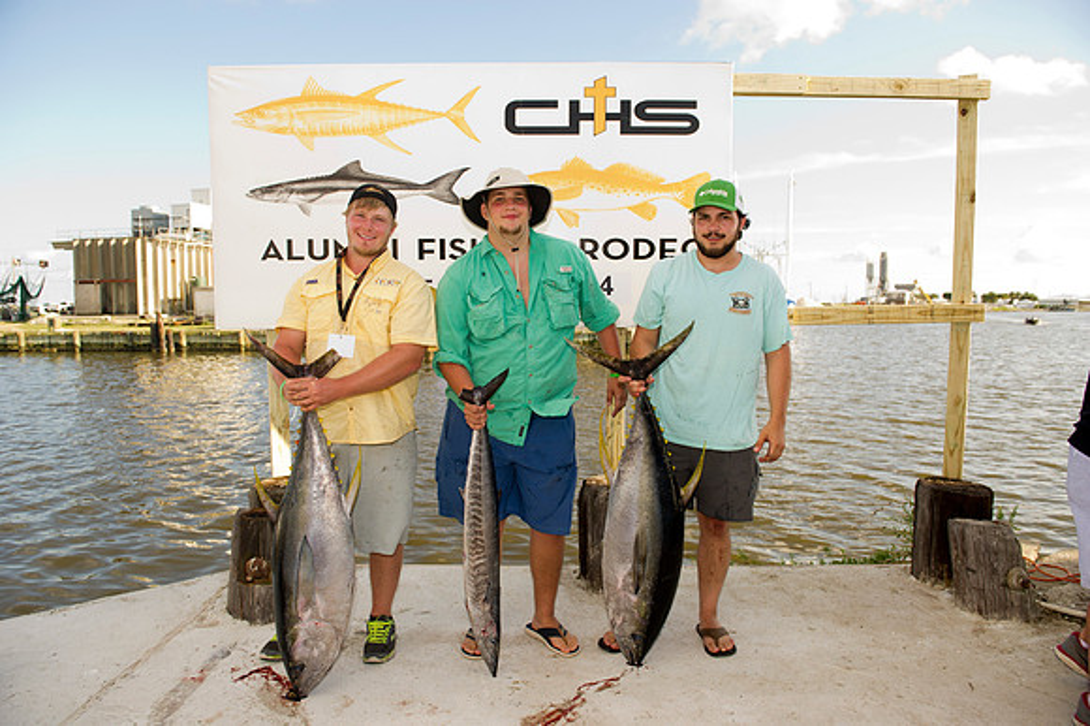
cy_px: 363
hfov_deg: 73.8
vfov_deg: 53.1
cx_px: 545
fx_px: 726
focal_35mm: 24
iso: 125
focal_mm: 24
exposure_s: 1/200
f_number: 5
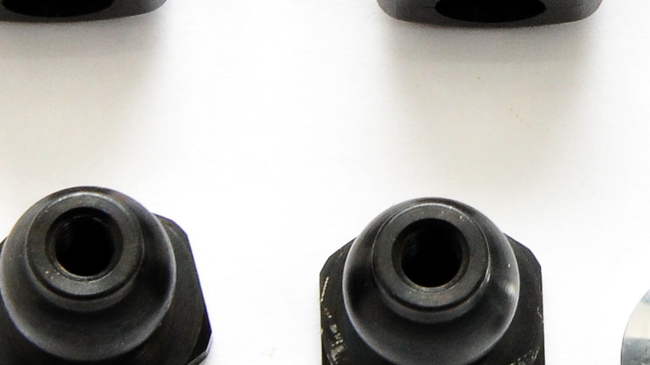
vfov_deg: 1.7
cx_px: 694
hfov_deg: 3.0
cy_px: -190
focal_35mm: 727
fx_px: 12530
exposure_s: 1/60
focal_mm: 116
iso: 400
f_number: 22
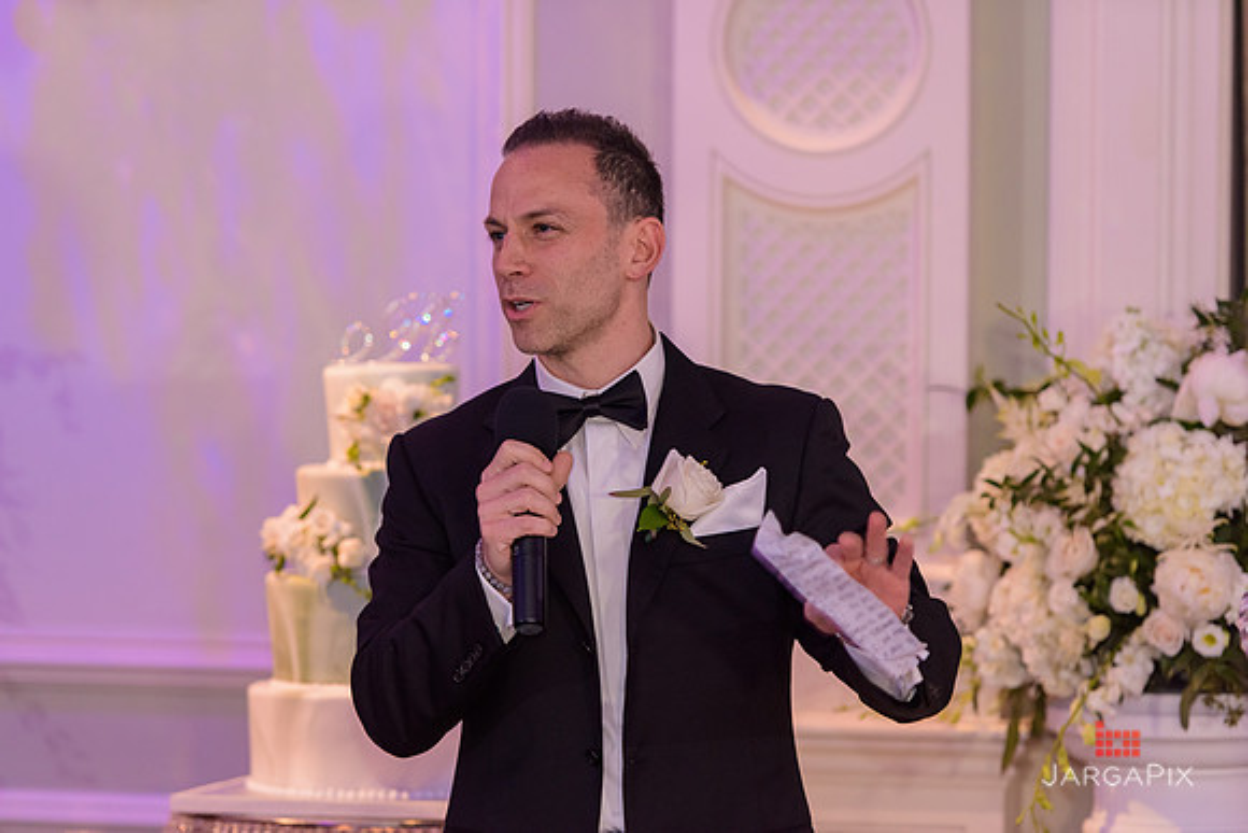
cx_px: 624
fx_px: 5374
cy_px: 416
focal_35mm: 155
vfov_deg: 8.9
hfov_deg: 13.2
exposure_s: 1/125
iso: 1600
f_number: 3.2
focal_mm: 155
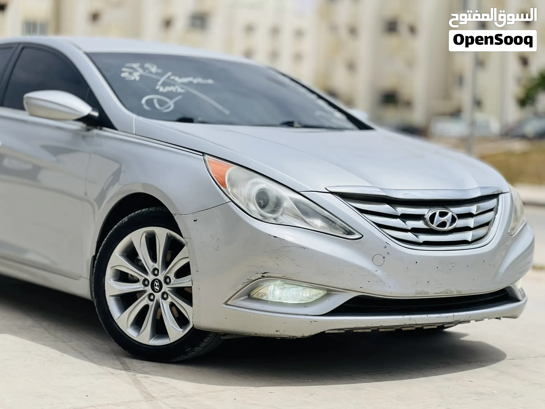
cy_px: 204
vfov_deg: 19.1
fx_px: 1212
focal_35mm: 77
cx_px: 272
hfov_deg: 25.3
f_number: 2.8
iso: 32
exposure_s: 1/1815
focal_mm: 9
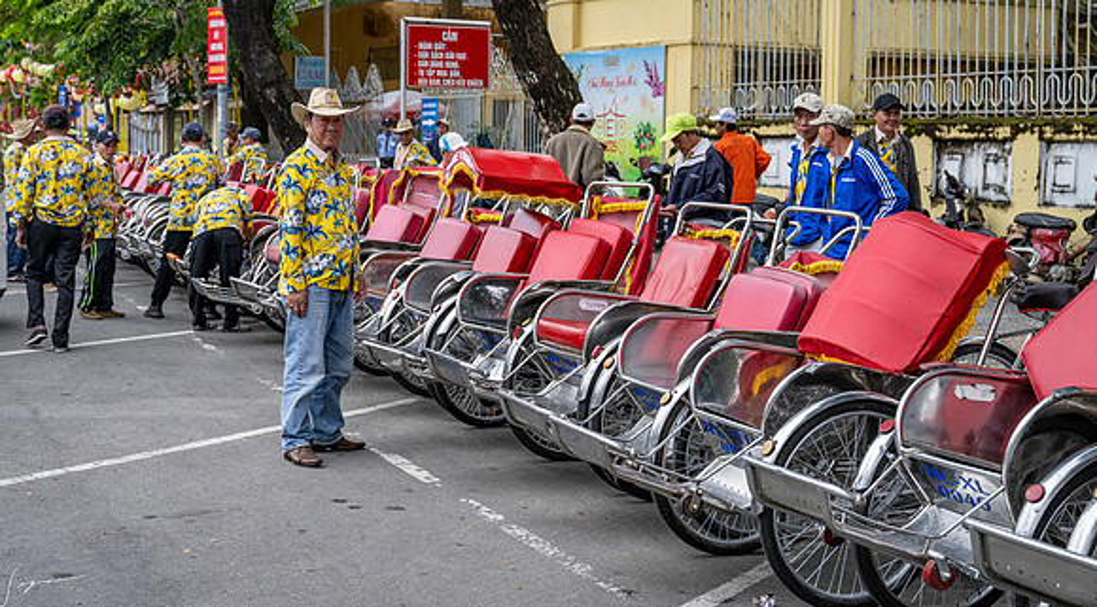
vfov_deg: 21.2
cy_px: 218
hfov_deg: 37.5
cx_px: 512
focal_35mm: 56
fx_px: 1615
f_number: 4.5
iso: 450
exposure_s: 1/1000
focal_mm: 49
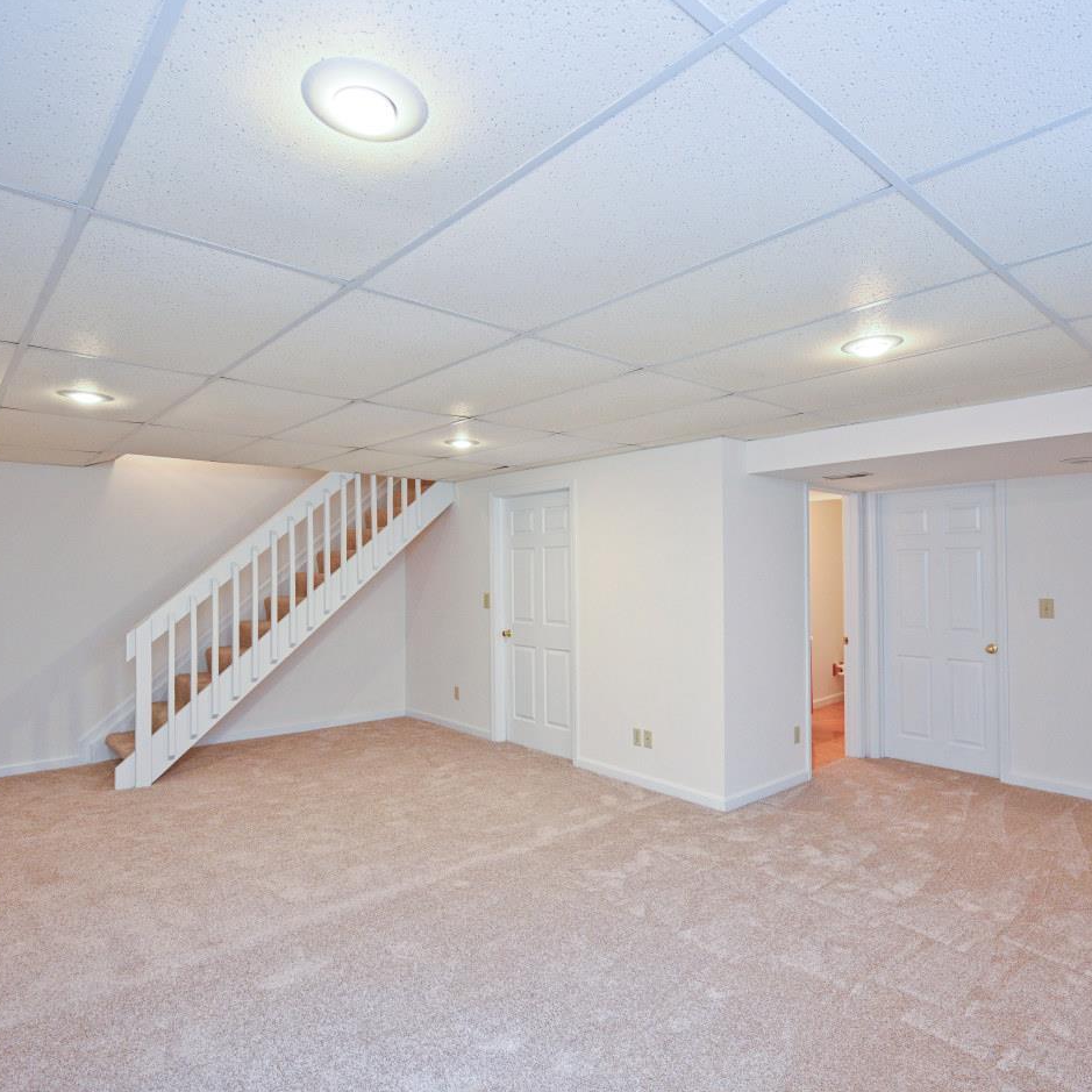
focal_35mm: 19
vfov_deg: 77.7
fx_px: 678
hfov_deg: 77.6
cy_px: 558
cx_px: 578
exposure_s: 1/60
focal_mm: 14
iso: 800
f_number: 4
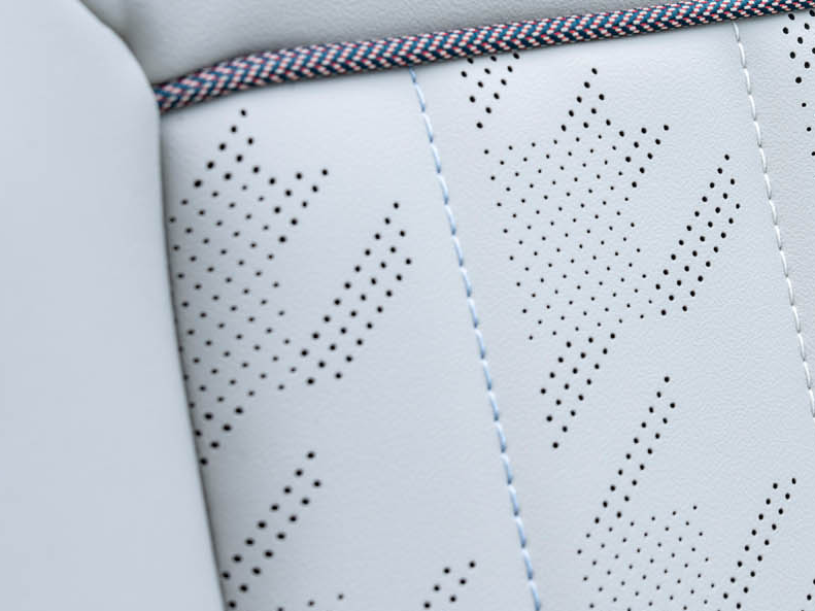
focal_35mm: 105
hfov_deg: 18.2
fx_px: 2472
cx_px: 829
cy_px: 41
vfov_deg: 13.9
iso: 100
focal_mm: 45
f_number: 8
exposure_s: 1/30
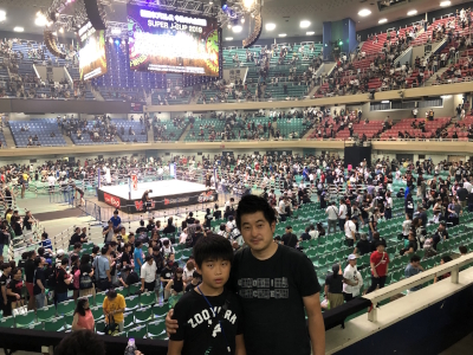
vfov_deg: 49.7
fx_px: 383
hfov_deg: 63.4
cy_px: 178
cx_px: 236
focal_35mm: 28
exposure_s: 1/17
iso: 80
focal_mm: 3.99
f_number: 1.8
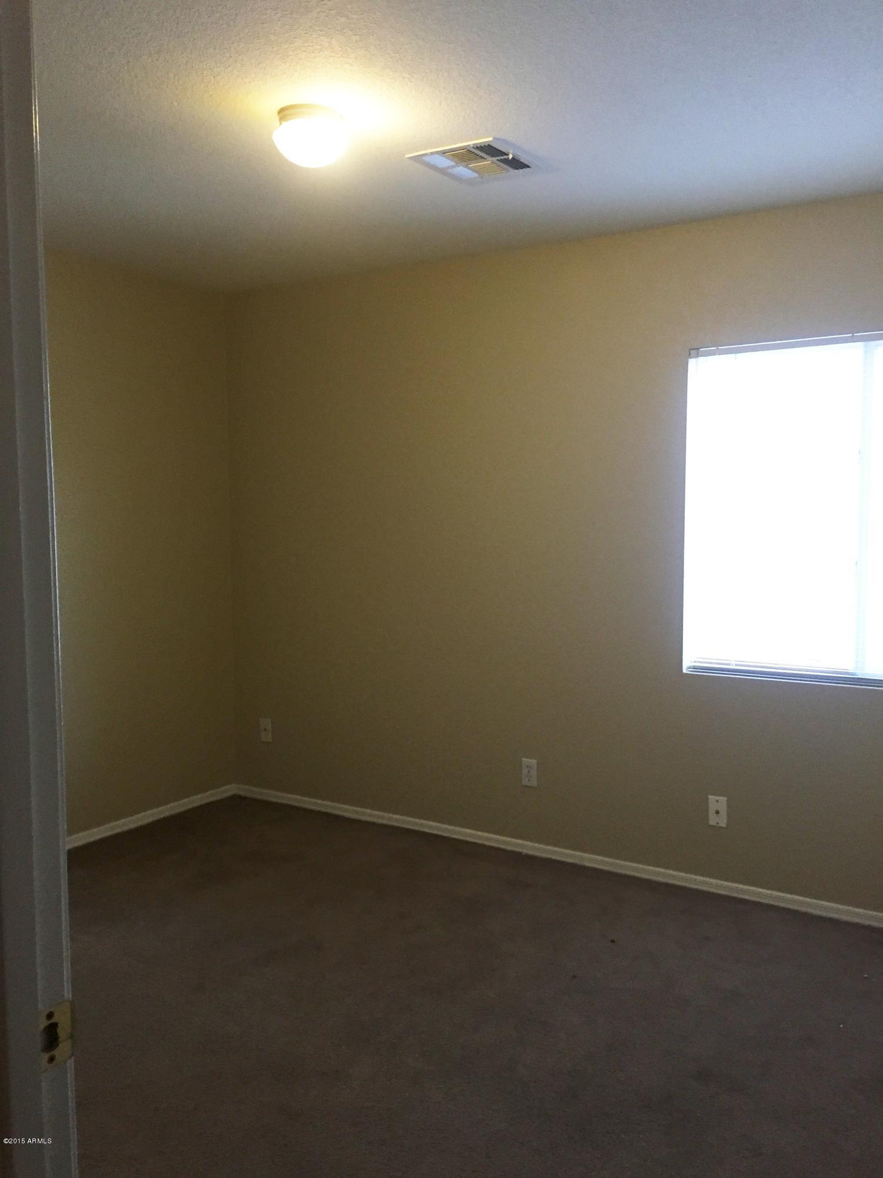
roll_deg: -0.1
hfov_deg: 48.2
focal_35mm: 29
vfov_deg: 61.7
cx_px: 442
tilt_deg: -4.0
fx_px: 986
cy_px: 589
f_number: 2.2
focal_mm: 4.15
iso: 160
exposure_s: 1/30
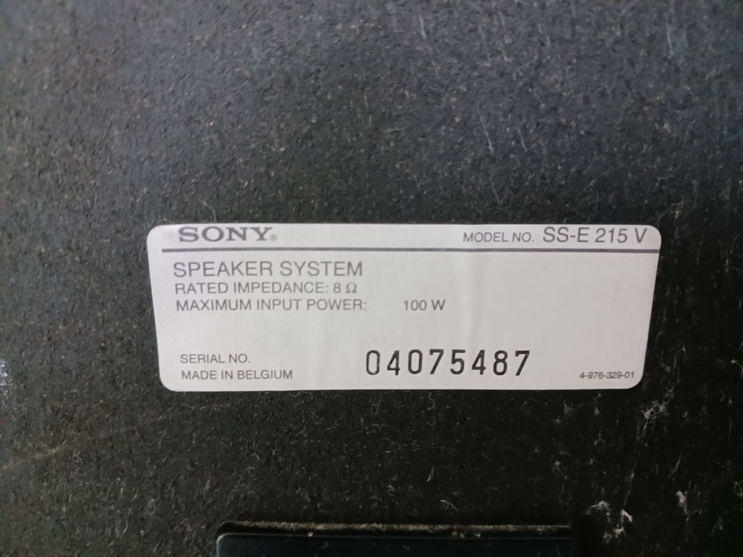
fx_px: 580
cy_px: 278
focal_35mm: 27
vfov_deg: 51.4
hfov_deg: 65.3
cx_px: 372
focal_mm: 4
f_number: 1.8
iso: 1250
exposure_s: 1/16.7
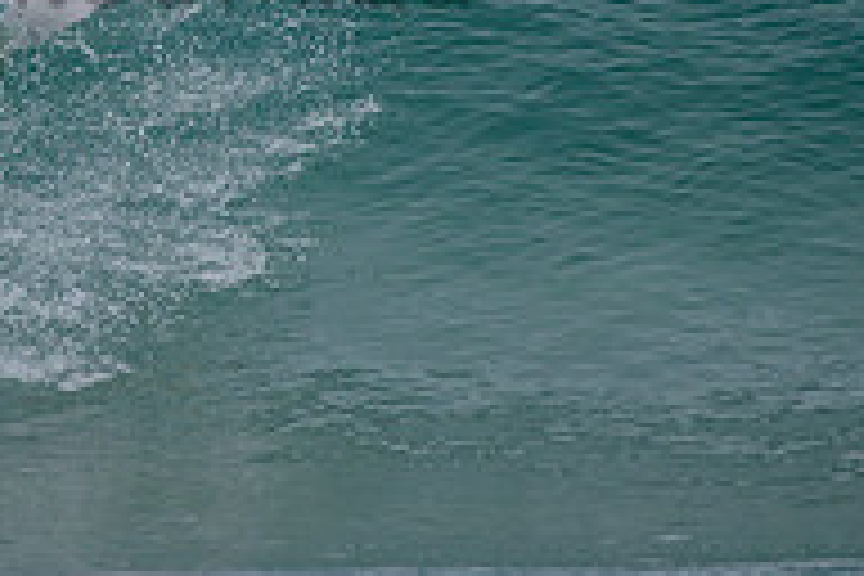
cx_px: -4
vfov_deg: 0.9
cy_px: -97
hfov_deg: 1.4
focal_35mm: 1507
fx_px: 36165
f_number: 5.6
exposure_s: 1/2000
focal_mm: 500
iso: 220
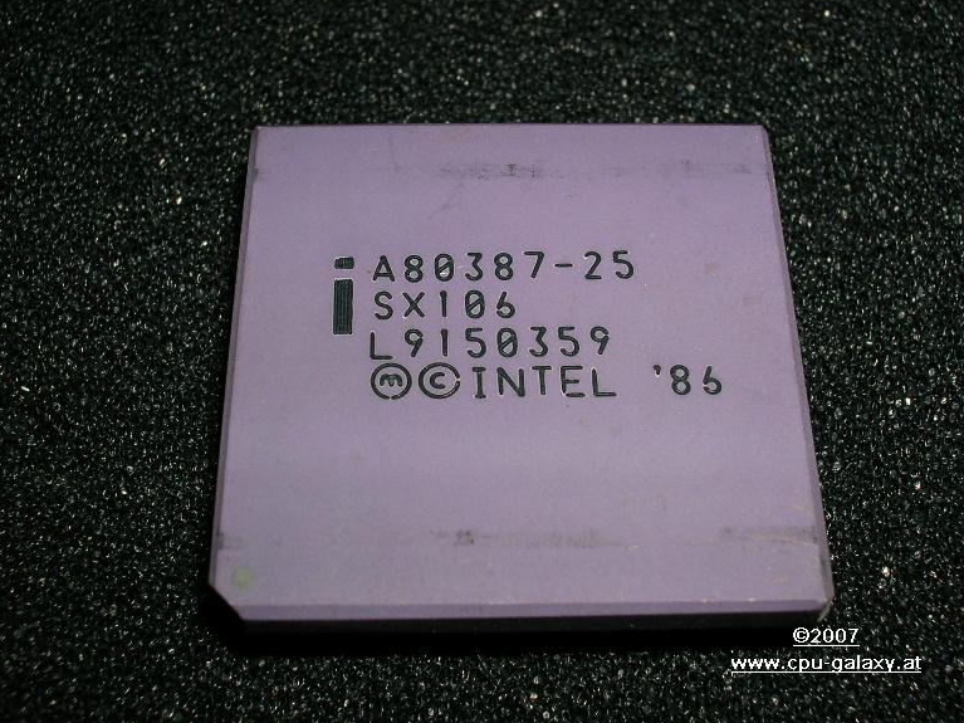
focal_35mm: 48
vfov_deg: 30.3
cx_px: 500
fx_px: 1337
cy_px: 360
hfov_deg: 39.7
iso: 50
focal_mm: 7.7
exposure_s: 1/60.1
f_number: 5.4
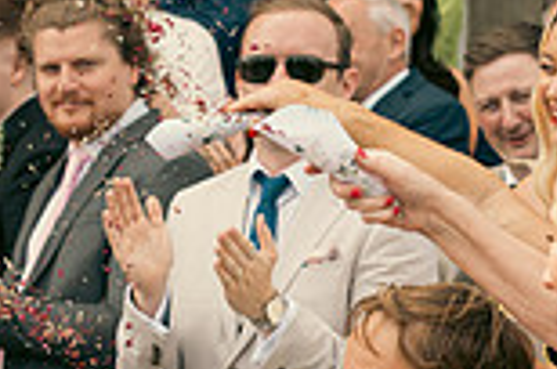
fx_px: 3613
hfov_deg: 8.6
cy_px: 432
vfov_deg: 5.8
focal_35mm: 234
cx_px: -358
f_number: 3.5
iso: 125
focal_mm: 62
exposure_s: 1/640
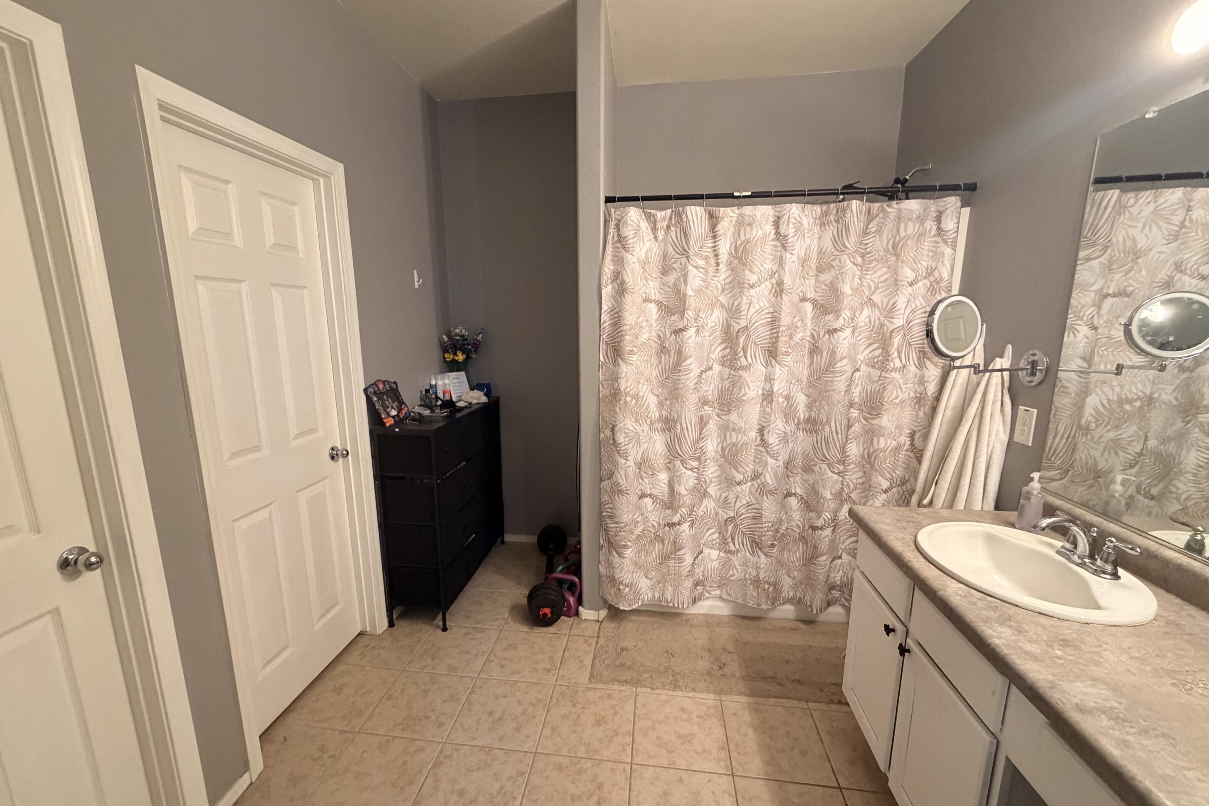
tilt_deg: -10.9
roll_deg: +1.1
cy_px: 418
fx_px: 504
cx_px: 590
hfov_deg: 100.4
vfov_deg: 77.3
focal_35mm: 15
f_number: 2.2
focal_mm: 2.22
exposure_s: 1/60
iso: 500
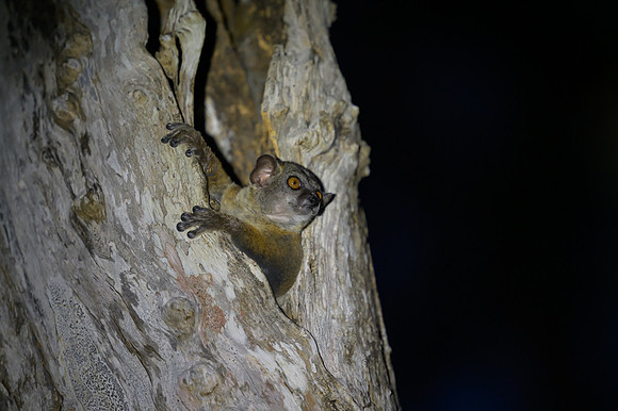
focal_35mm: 531
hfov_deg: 3.9
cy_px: 183
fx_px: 9116
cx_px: 325
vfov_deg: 2.6
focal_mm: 400
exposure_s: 1/800
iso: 2000
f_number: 2.8
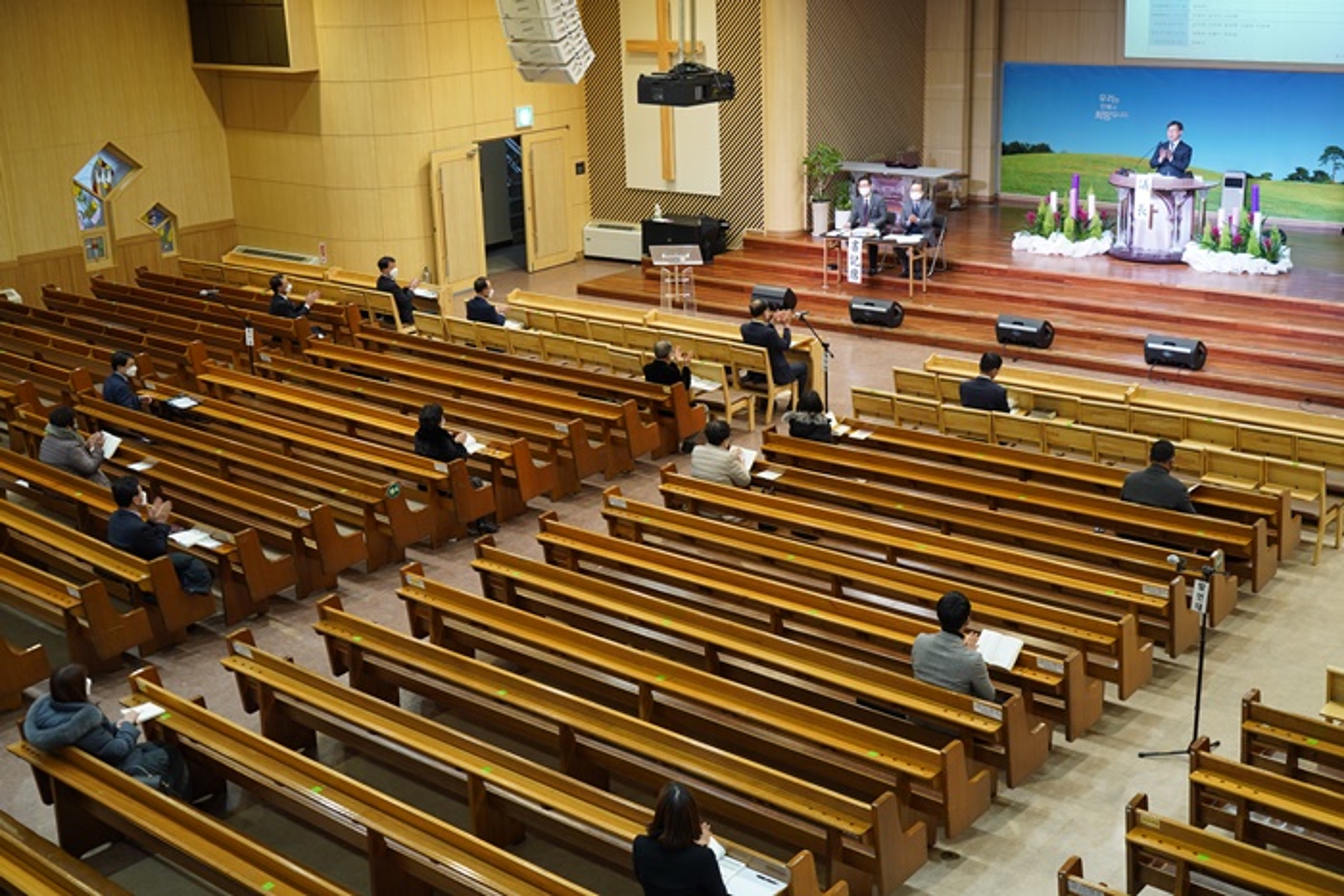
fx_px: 1606
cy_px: 448
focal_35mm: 43
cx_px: 672
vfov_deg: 31.2
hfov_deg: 45.4
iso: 640
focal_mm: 43
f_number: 4
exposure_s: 1/50
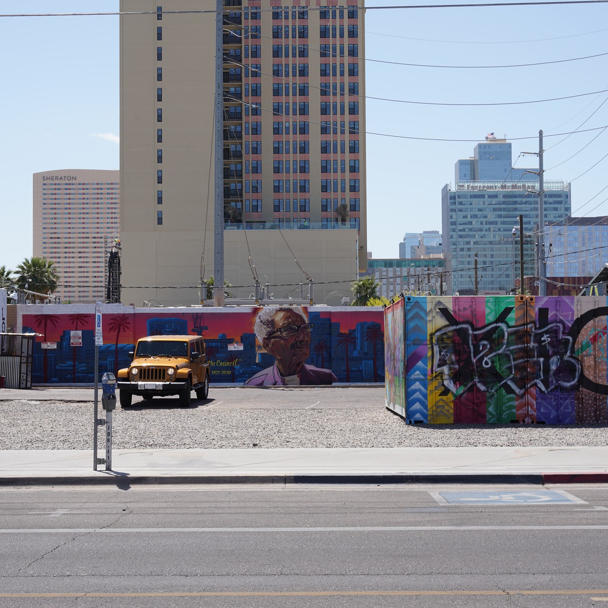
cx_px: 310
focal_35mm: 63
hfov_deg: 27.3
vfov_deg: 27.3
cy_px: 303
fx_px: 1252
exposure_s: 1/80
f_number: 14
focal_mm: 49
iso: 100
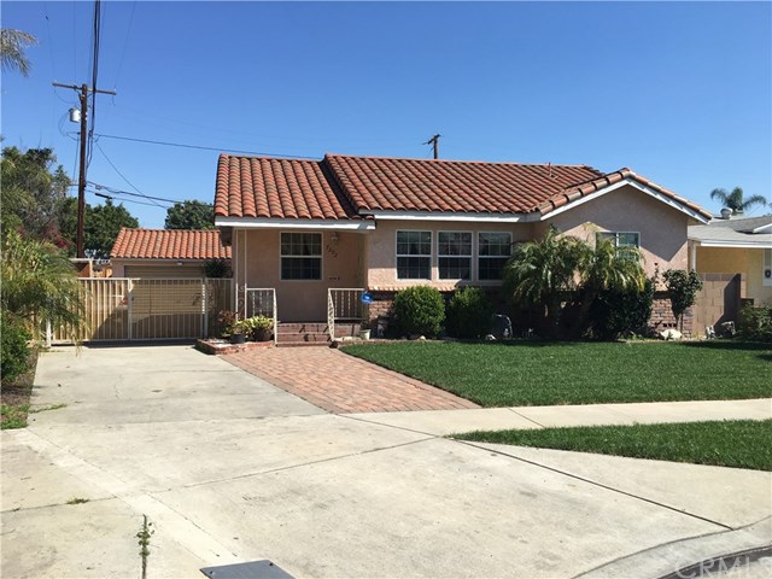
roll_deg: -0.5
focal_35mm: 29
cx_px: 386
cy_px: 290
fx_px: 647
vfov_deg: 48.2
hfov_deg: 61.7
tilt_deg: +1.3
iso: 25
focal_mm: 4.15
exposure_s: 1/1570
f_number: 2.2
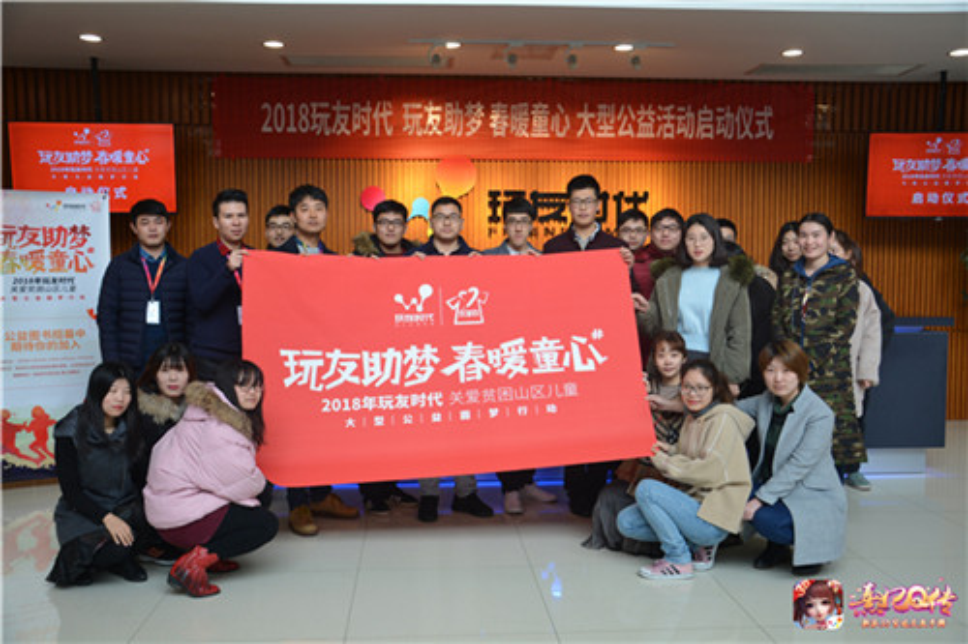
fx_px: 968
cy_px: 322
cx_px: 484
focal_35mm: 36
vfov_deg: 36.8
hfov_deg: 53.1
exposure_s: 1/80
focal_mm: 24
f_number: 4
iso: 400
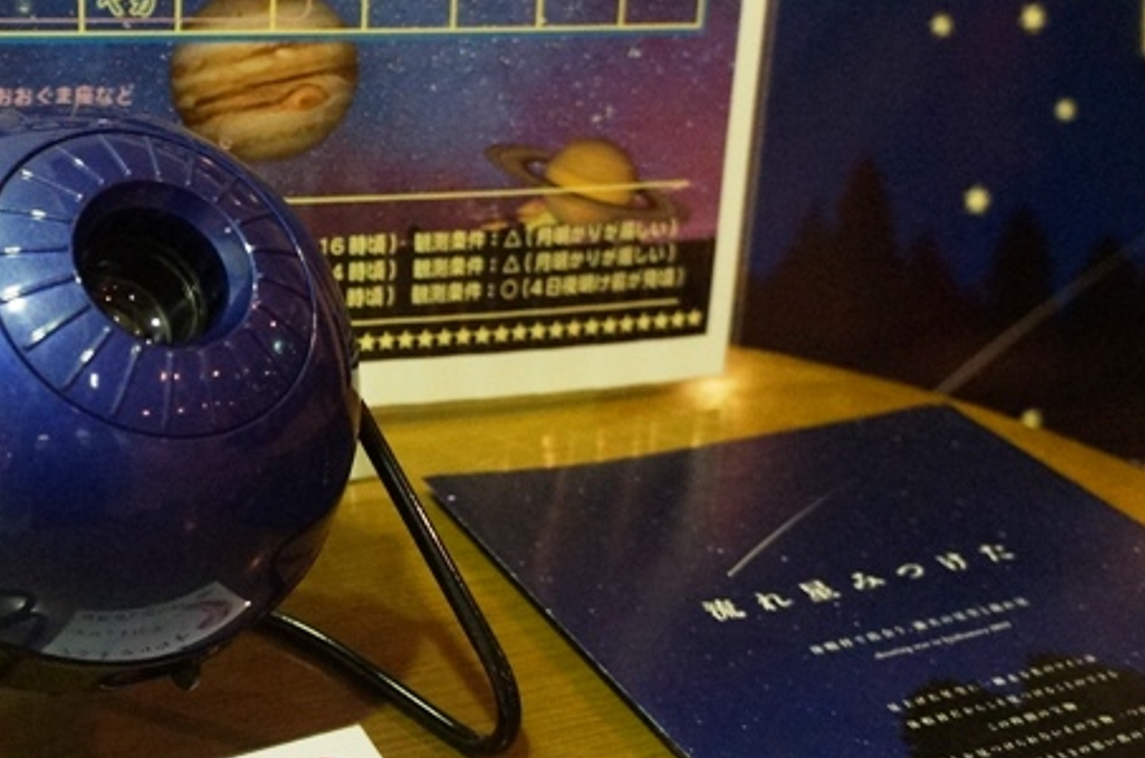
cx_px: 300
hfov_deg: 36.2
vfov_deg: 24.9
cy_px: 336
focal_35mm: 54
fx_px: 1714
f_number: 3.5
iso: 3200
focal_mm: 20
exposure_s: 1/160
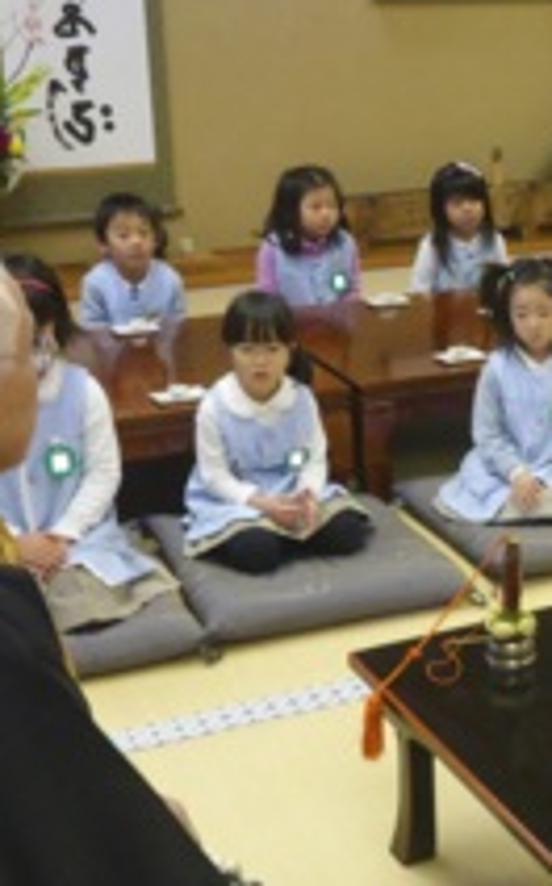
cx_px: 569
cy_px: 439
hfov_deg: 19.9
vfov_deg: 32.5
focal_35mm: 63
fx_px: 1521
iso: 800
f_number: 3.9
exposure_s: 1/30
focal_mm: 6.4
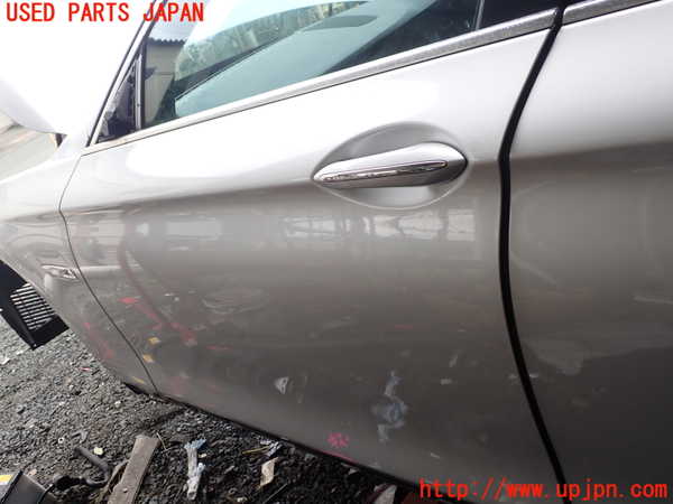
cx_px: 336
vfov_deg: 46.8
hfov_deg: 60.0
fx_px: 583
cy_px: 252
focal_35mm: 30
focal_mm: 5.4
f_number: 3.2
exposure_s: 1/125
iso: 100
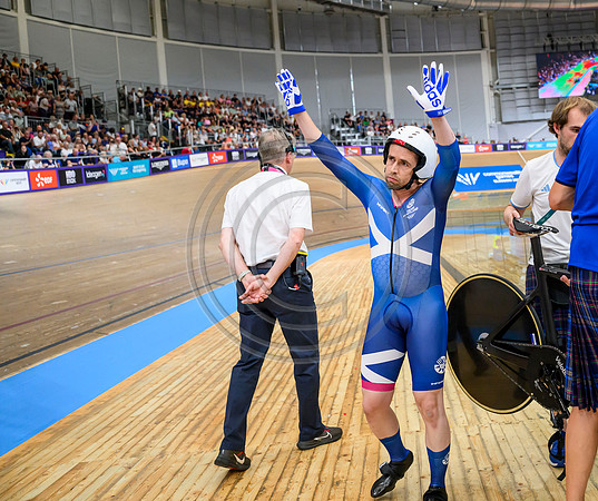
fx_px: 697
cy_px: 207
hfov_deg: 45.0
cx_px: 440
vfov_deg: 39.4
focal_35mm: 39
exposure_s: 1/2500
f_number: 3.2
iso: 5000
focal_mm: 28.5
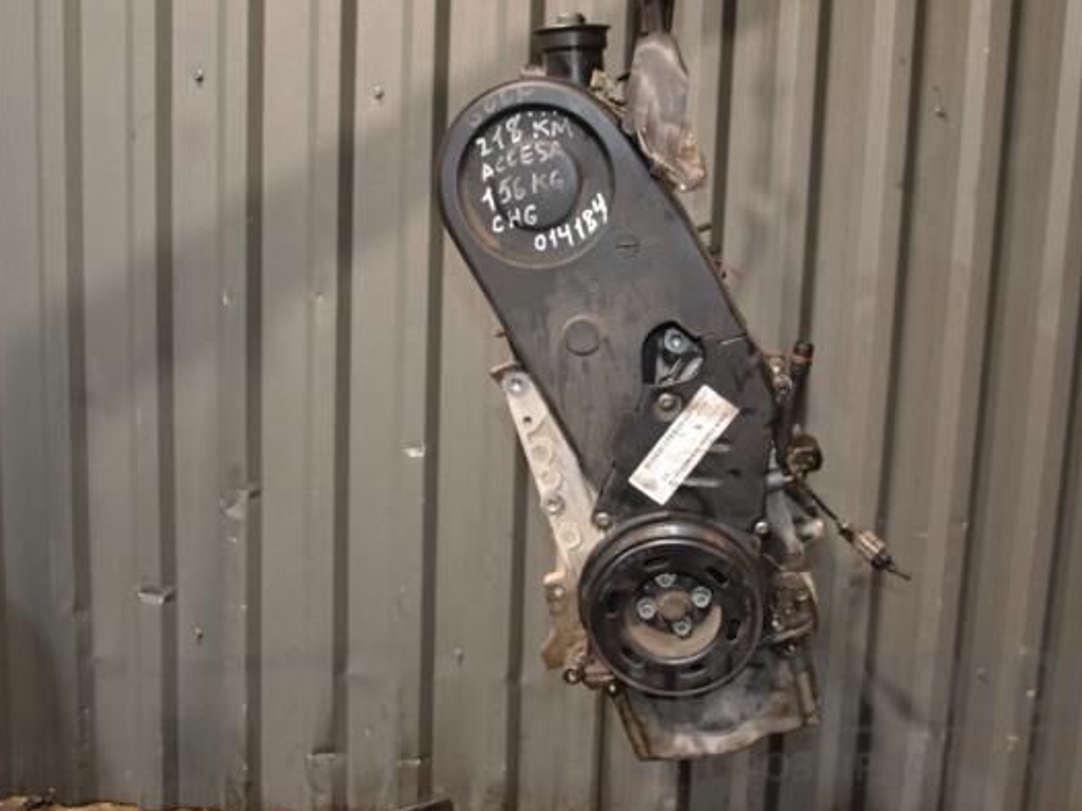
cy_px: 408
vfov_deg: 41.2
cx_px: 590
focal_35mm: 35
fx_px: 1079
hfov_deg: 53.2
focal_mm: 21
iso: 1800
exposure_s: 1/60
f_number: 3.8
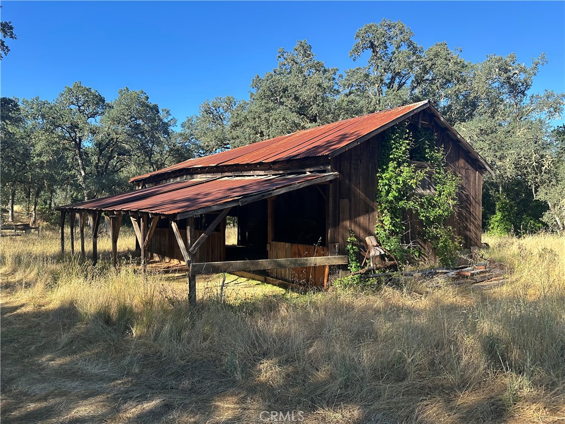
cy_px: 212
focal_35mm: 24
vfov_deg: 56.8
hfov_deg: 71.6
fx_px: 392
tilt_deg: +1.3
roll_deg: -1.3
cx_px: 282
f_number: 1.78
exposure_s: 1/1212
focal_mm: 6.86
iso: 80
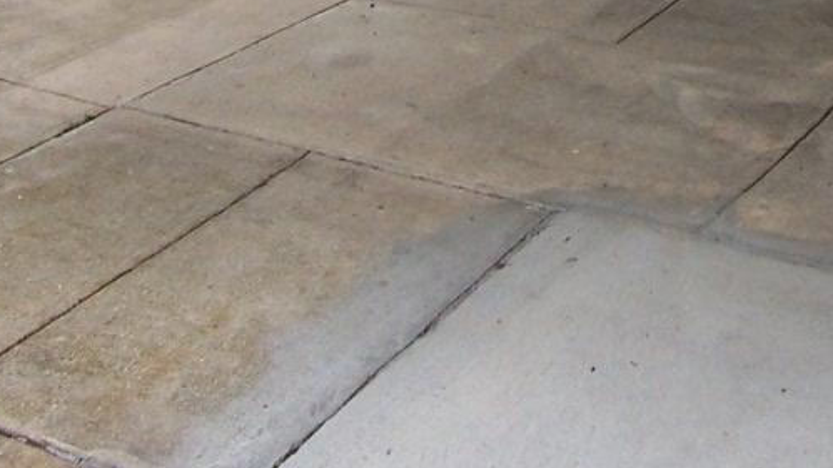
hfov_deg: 26.8
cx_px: 633
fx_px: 1722
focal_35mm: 78
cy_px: -445
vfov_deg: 13.4
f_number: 5.6
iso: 64
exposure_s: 1/125
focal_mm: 3.8
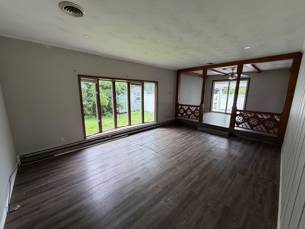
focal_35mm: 14
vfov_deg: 85.7
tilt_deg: -11.3
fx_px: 123
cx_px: 152
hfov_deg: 102.1
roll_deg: -0.3
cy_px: 114
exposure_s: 1/121
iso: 125
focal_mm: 2.22
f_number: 2.2
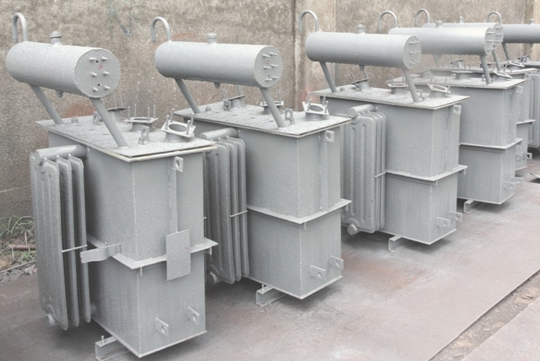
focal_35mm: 32
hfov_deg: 58.7
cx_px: 270
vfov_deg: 41.2
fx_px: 480
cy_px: 180
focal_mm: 12.2
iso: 220
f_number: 10
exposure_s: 1/60
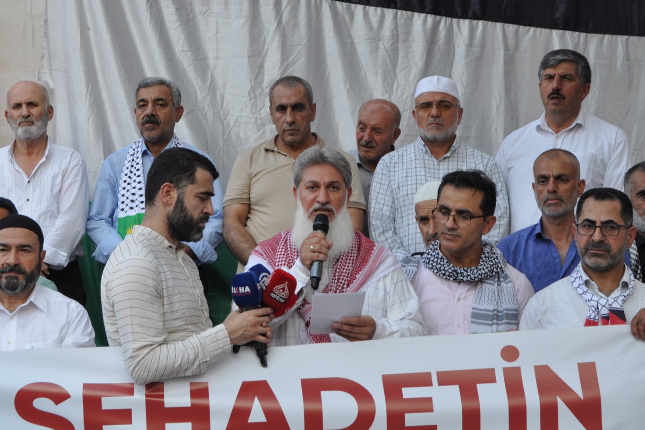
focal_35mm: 82
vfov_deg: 16.5
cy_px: 215
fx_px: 1478
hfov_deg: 24.6
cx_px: 322
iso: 720
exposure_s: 1/60
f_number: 5.6
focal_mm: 55
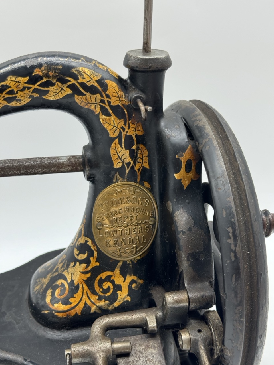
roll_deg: +0.3
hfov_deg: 30.3
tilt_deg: -24.6
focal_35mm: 48
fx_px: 507
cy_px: 182
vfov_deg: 39.7
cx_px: 137
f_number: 1.78
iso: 64
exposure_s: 1/161
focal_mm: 6.76
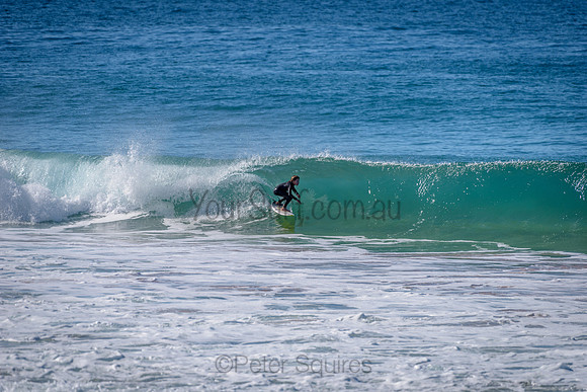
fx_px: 8154
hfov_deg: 4.1
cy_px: 196
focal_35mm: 500
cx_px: 294
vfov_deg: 2.8
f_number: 5.6
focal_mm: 500
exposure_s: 1/2000
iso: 160
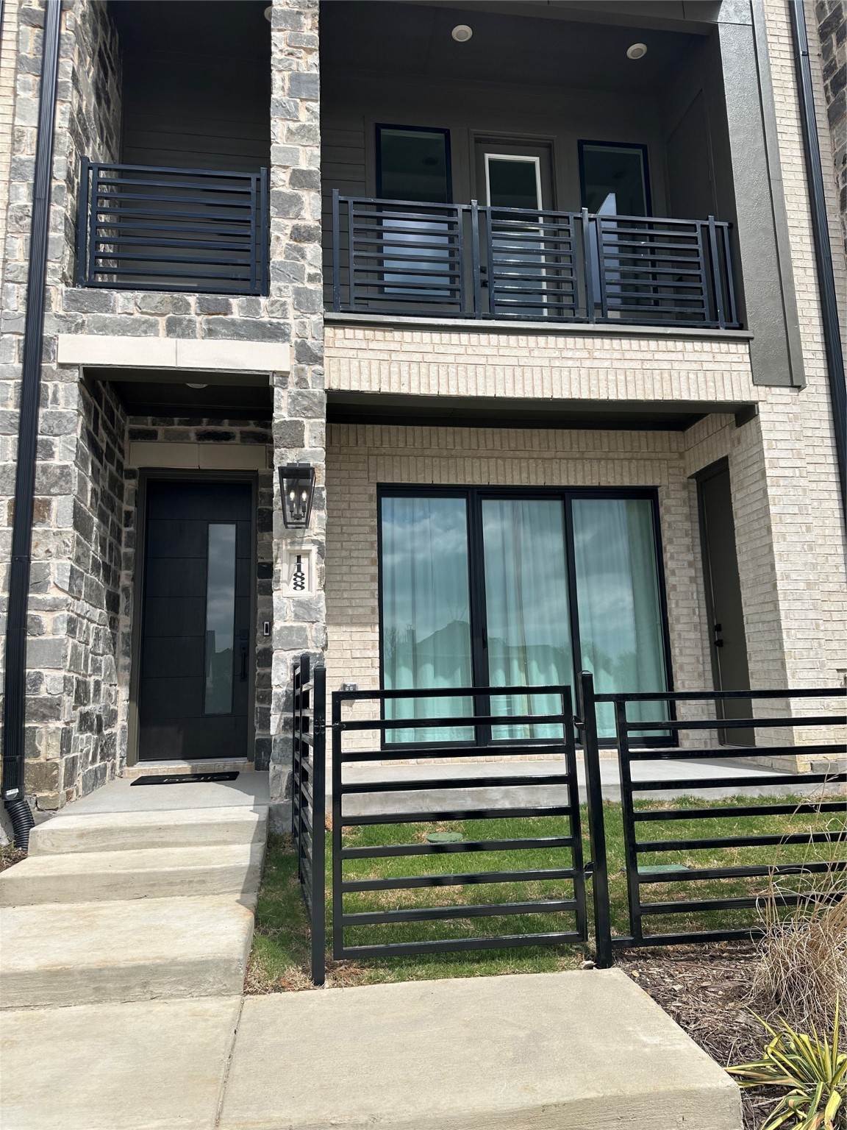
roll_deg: +1.3
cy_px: 565
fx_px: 783
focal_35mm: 24
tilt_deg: +10.0
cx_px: 424
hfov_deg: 56.8
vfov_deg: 71.6
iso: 80
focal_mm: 6.86
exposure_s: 1/4545
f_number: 1.78
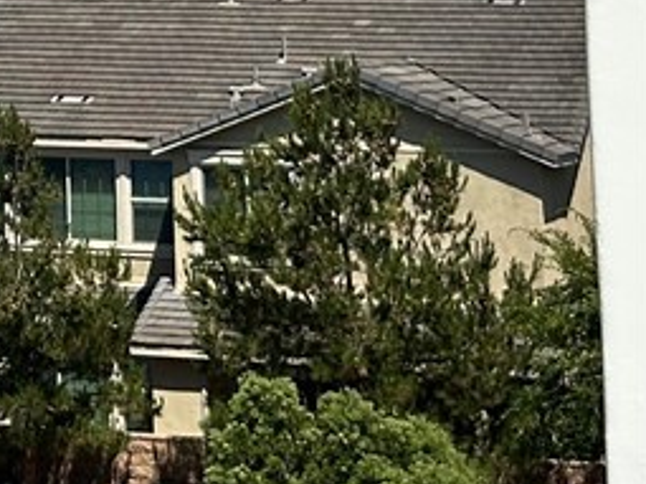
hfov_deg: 9.6
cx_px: -643
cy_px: -405
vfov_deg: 7.5
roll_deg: +0.2
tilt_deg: +6.2
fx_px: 3600
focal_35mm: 193
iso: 64
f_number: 1.78
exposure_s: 1/6623
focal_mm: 6.86
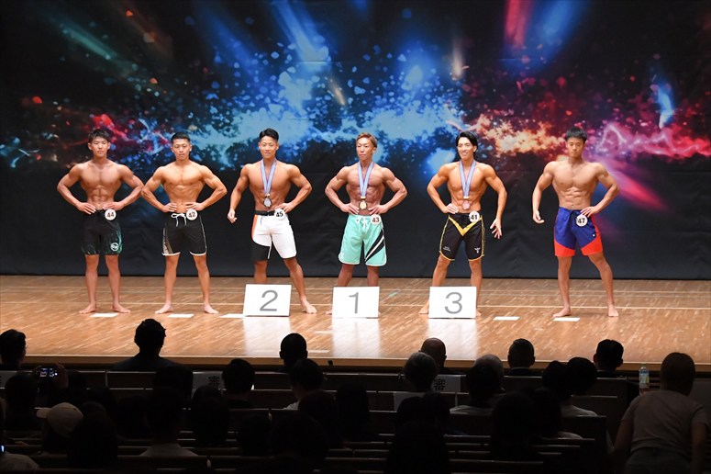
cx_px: 356
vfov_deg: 10.8
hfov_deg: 16.1
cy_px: 237
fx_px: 2507
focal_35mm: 127
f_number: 5.6
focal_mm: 85
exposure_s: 1/400
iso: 8000
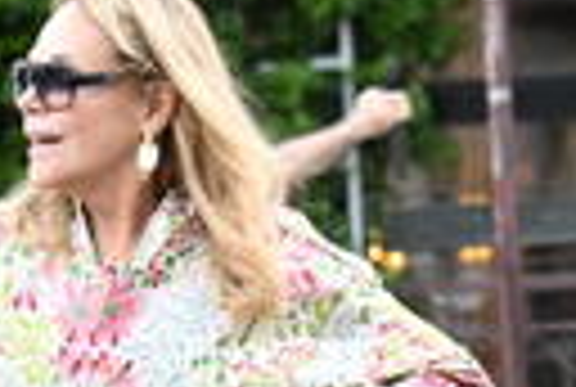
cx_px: -4
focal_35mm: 425
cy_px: 783
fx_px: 6816
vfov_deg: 3.2
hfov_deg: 4.8
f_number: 4
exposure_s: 1/800
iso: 2500
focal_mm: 79
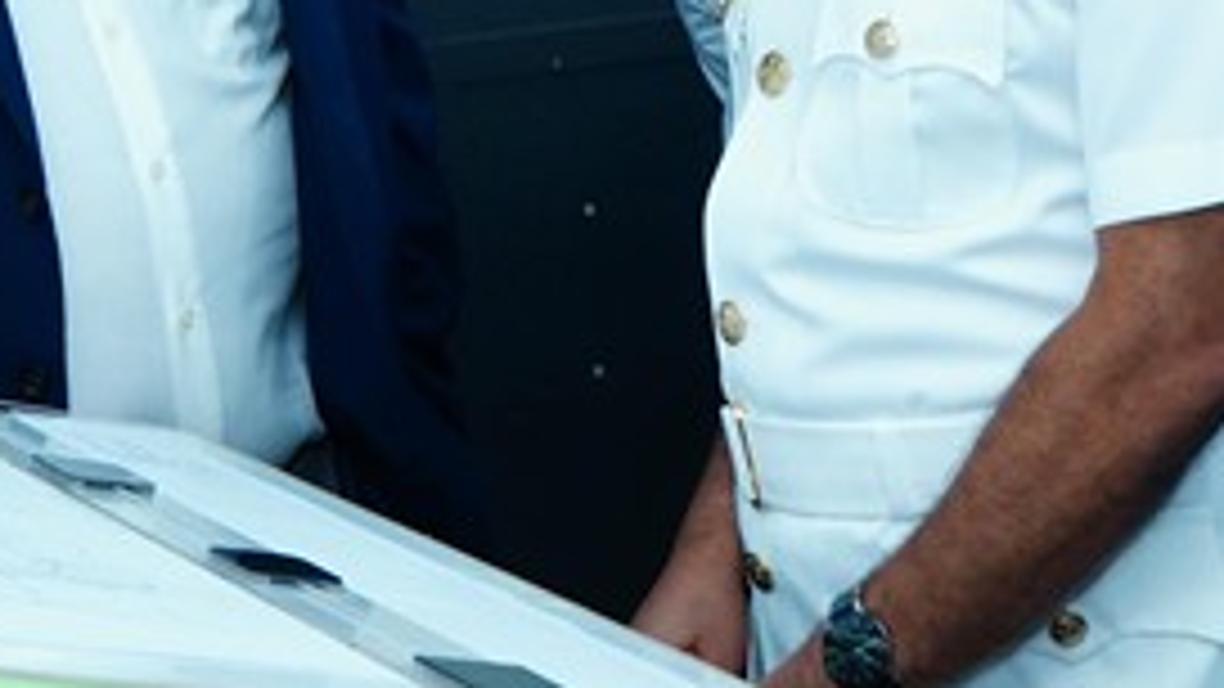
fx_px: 4154
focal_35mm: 128
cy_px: -47
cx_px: 374
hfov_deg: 16.7
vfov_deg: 9.4
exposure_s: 1/100
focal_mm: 37
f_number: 9
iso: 2000
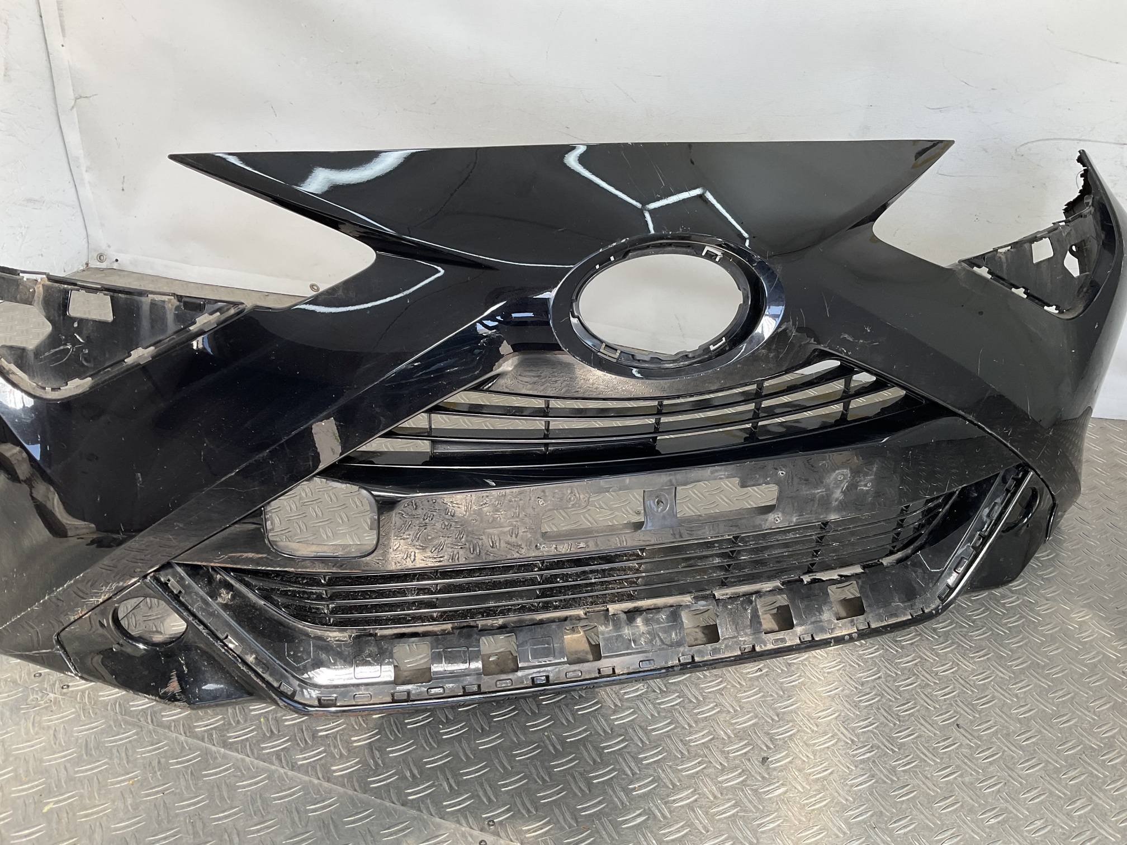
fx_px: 944
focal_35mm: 29
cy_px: 422
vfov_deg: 48.2
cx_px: 564
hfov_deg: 61.7
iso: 16
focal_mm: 3
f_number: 1.8
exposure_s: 1/178
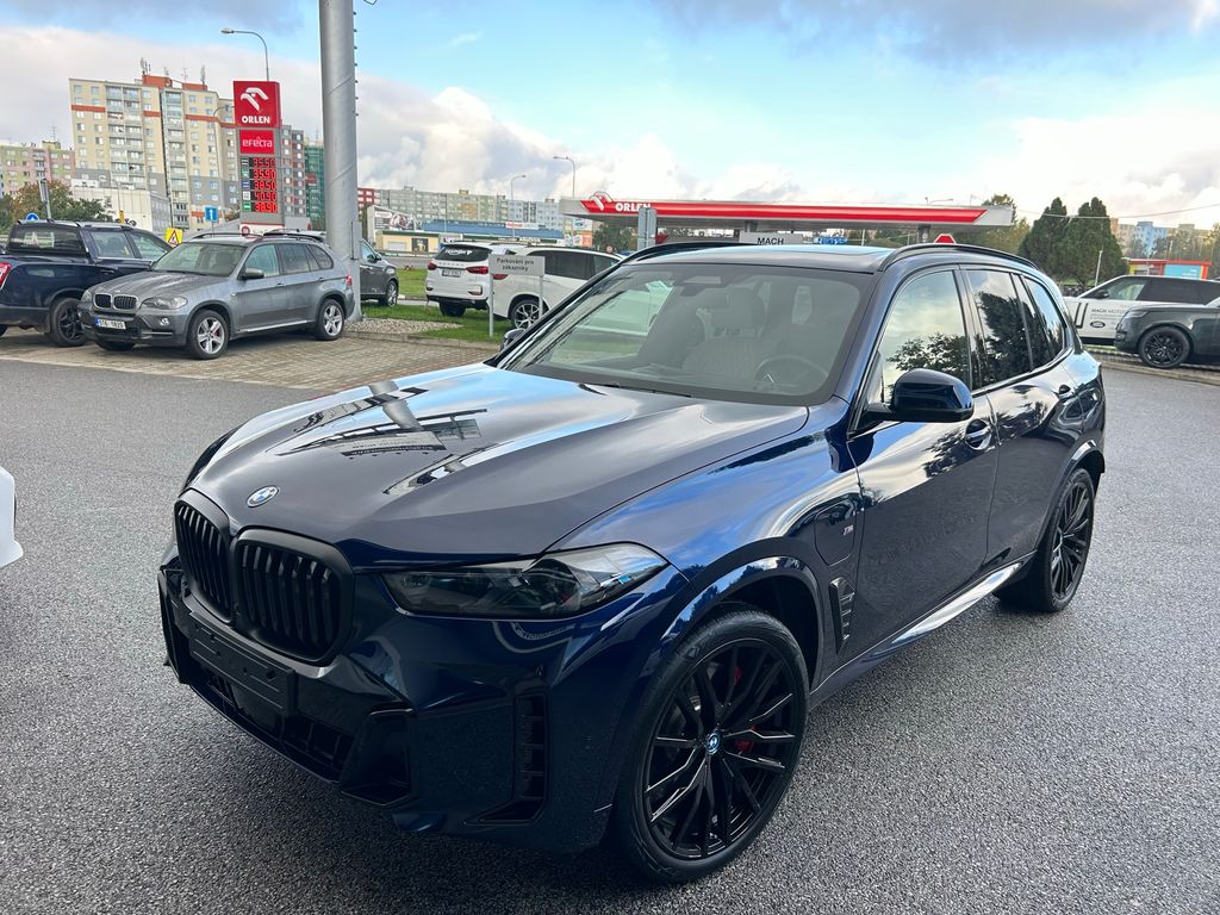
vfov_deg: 53.1
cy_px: 458
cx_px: 610
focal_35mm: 26
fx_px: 916
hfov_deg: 67.3
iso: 50
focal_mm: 5.7
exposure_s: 1/336
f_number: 1.5
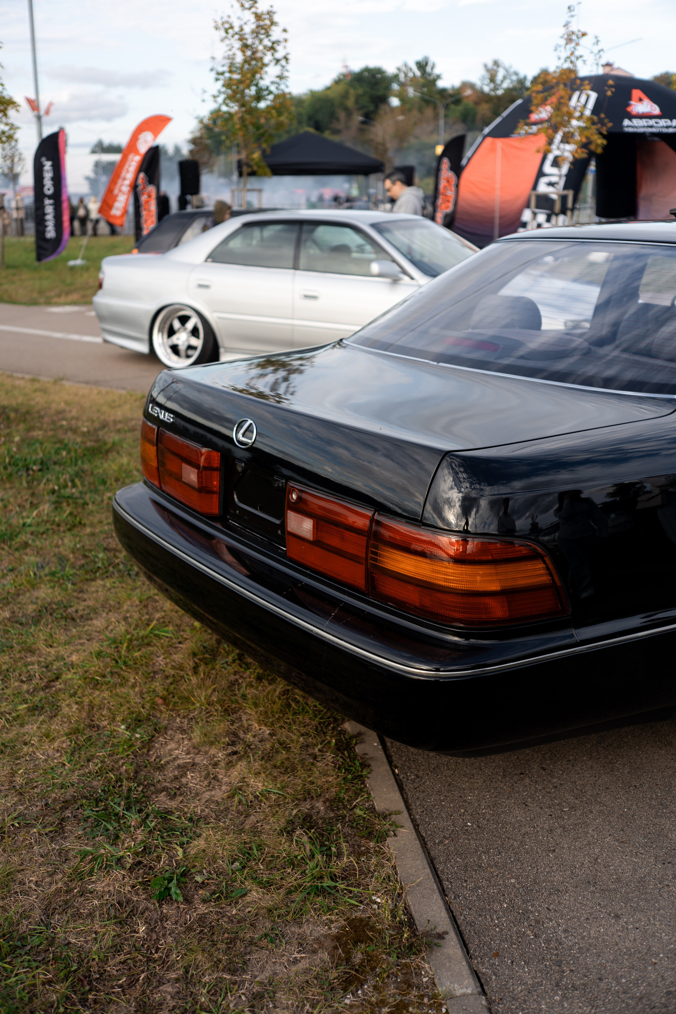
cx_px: 338
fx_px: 986
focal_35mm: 35
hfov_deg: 37.9
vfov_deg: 54.4
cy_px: 507
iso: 100
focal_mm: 35
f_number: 2.5
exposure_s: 1/640
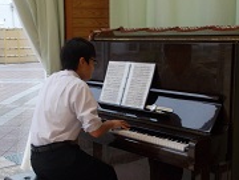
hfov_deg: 29.3
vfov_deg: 22.1
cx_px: 96
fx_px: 456
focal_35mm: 66
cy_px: 125
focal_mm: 6
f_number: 3.6
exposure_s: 1/40
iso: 80
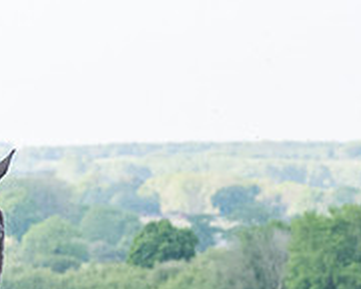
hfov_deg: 4.4
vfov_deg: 3.5
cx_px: 547
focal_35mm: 435
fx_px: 4648
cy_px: 583
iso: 800
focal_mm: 70
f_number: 4
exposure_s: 1/2000
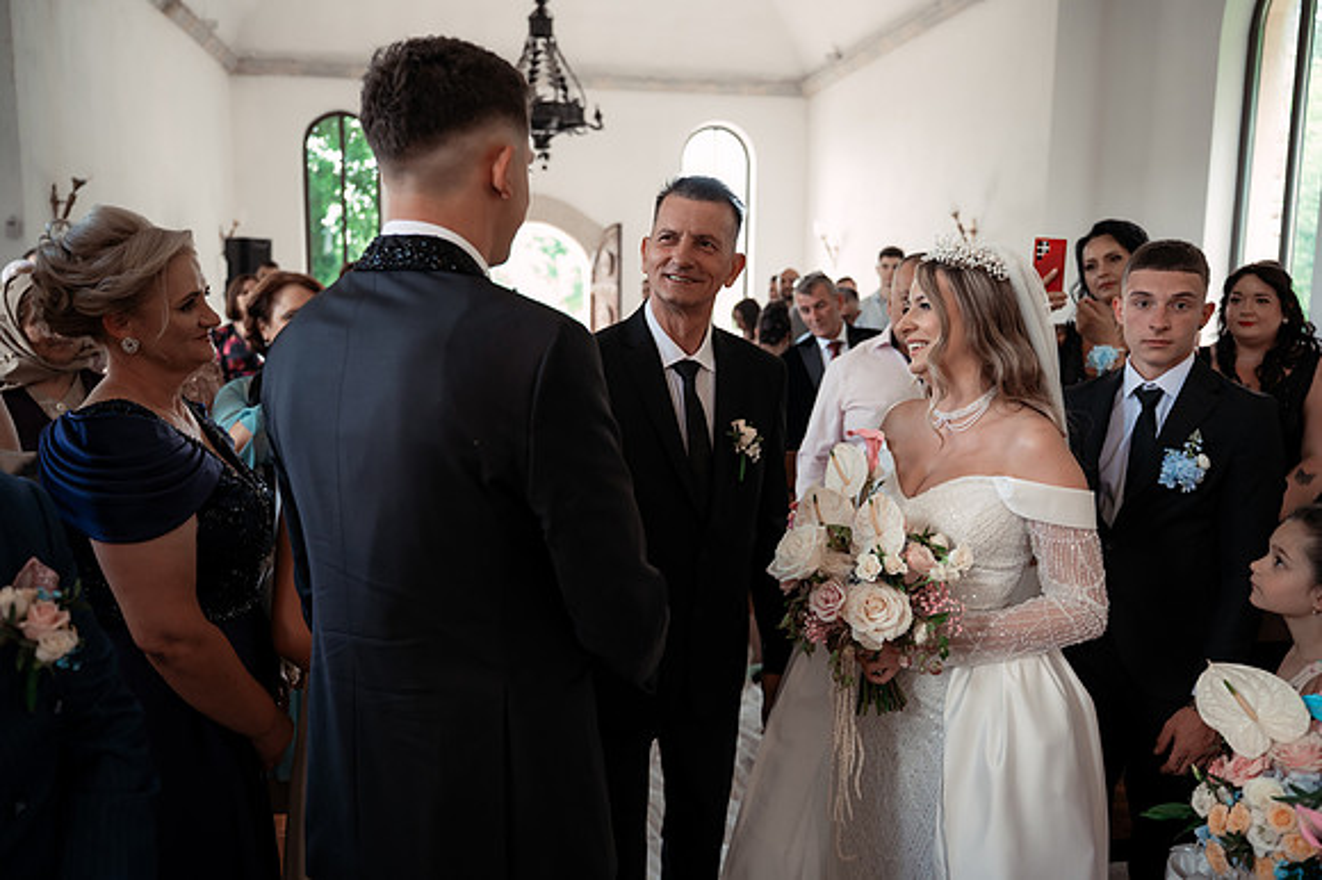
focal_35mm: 28
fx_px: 1028
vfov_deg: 46.4
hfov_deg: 65.5
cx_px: 661
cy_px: 440
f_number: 2.8
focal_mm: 28
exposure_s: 1/200
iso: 1600
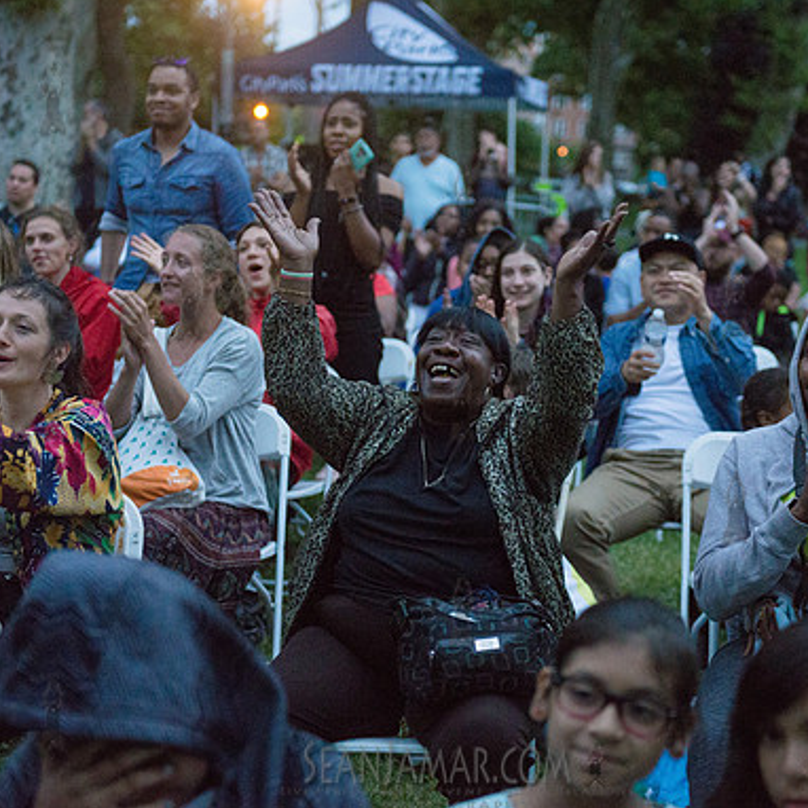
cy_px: 405
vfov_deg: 24.3
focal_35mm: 71
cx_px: 461
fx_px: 1875
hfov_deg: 24.3
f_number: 2.8
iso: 4000
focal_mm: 55
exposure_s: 1/1250
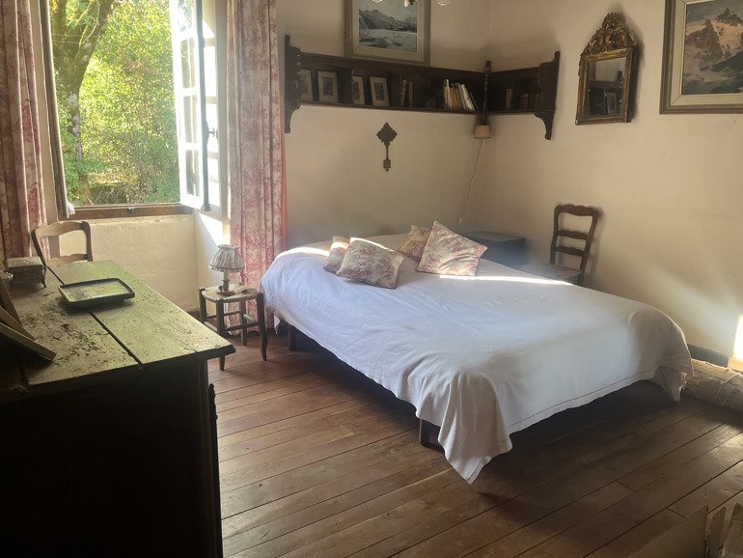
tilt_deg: -11.3
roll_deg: -0.8
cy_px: 274
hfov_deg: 65.3
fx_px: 580
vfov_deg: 51.4
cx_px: 373
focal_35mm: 27
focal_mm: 5.1
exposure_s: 1/121
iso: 125
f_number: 1.6
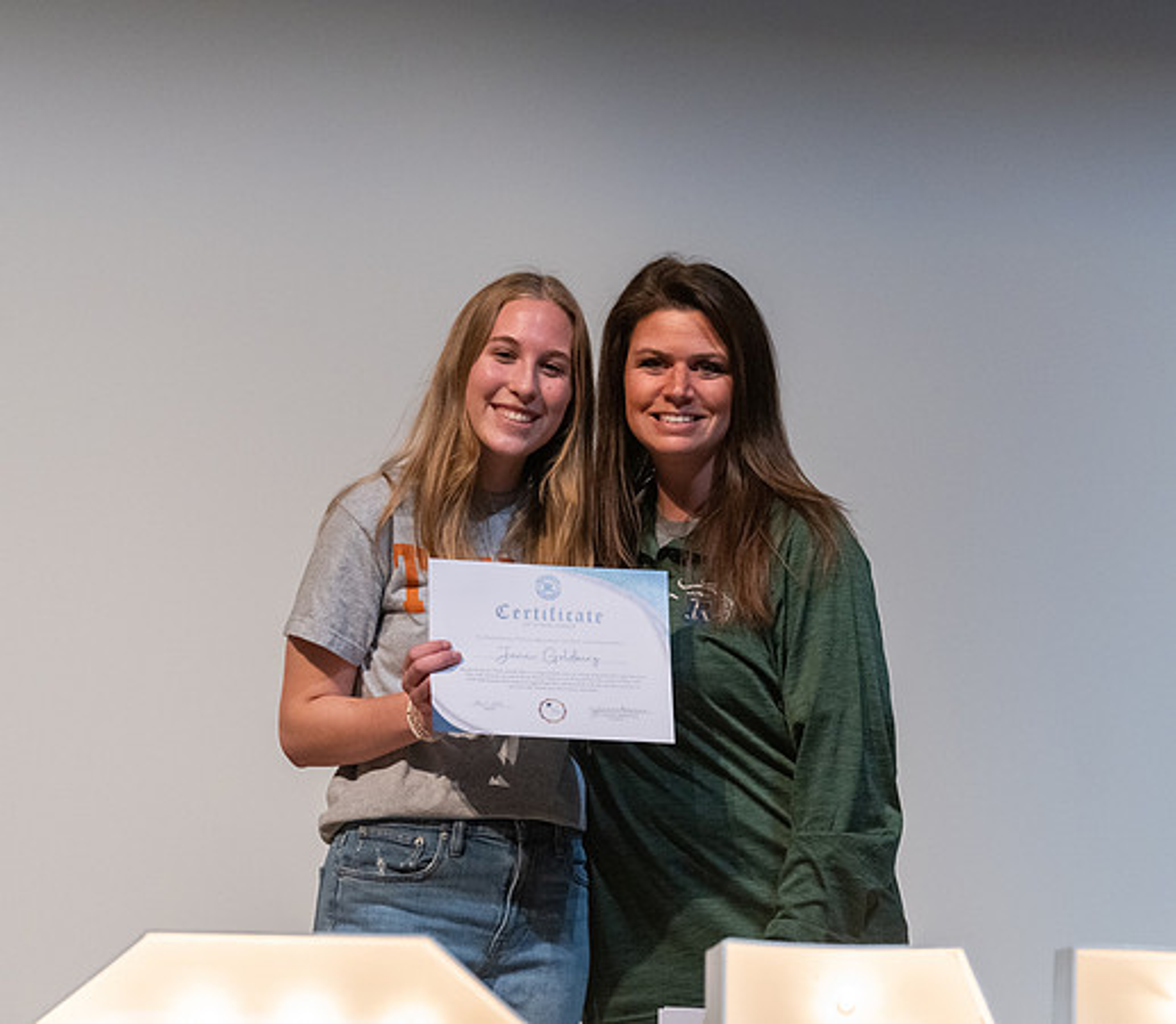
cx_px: 622
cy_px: 460
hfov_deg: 8.0
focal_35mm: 232
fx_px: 8356
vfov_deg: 7.0
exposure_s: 1/320
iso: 5000
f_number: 4
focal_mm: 178
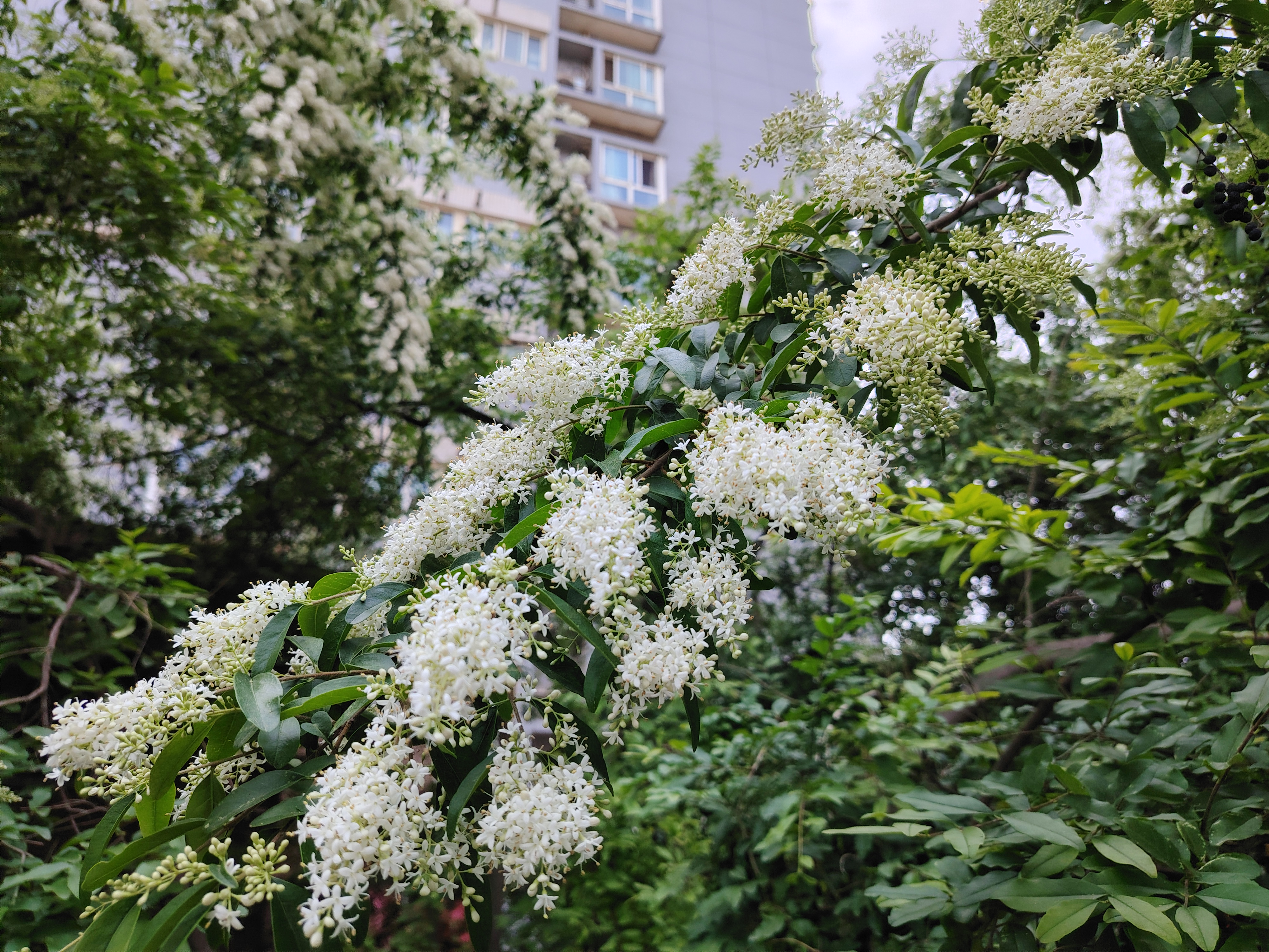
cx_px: 634
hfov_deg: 71.6
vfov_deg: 56.8
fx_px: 880
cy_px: 476
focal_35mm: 24
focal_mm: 5.25
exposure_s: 1/900
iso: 309
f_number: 1.75
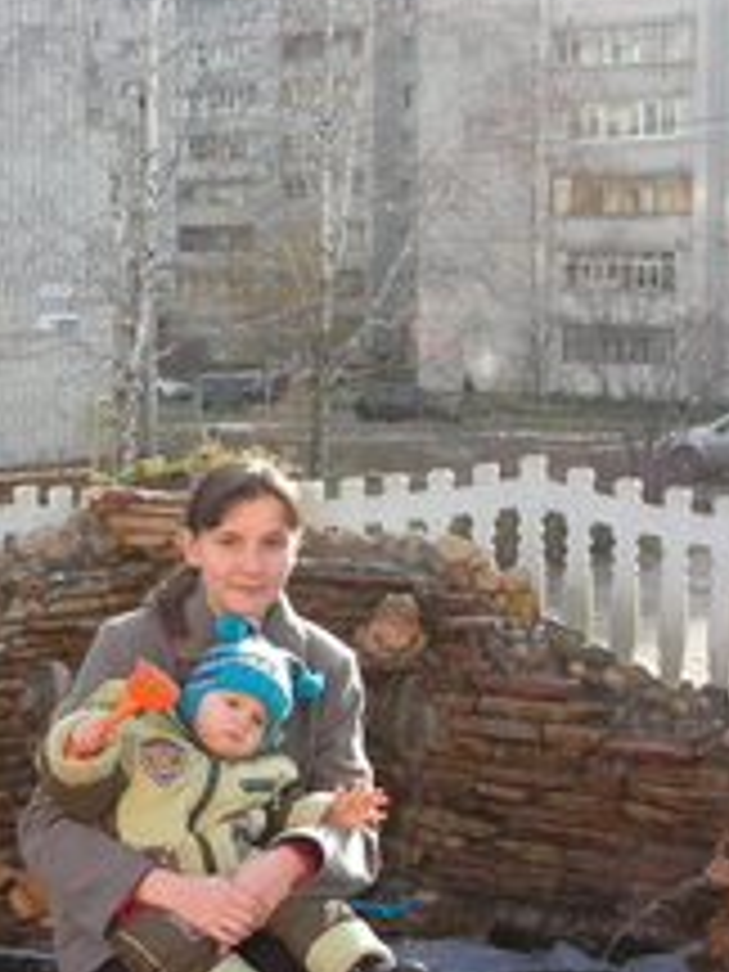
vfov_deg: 26.6
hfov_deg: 19.8
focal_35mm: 73
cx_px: 68
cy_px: 616
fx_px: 2050
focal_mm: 5.8
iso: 50
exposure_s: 1/130
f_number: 3
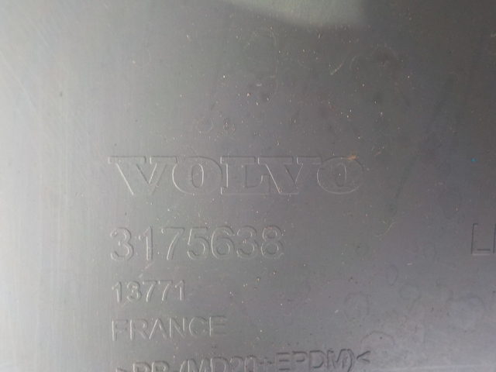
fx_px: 430
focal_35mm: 30
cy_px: 186
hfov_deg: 60.0
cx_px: 248
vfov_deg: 46.8
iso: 180
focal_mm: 4.1
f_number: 3.3
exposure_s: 1/30
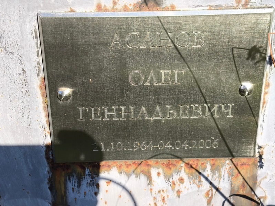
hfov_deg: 38.2
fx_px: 397
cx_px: 138
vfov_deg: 29.1
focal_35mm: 50
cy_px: 103
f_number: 1.7
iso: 50
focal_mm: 4.71
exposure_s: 1/386
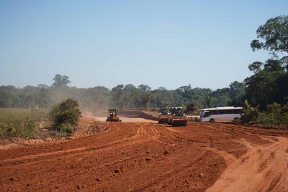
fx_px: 840
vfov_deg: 13.0
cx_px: 144
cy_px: 96
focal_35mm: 105
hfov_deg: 19.5
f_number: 4
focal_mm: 105
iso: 320
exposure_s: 1/3200
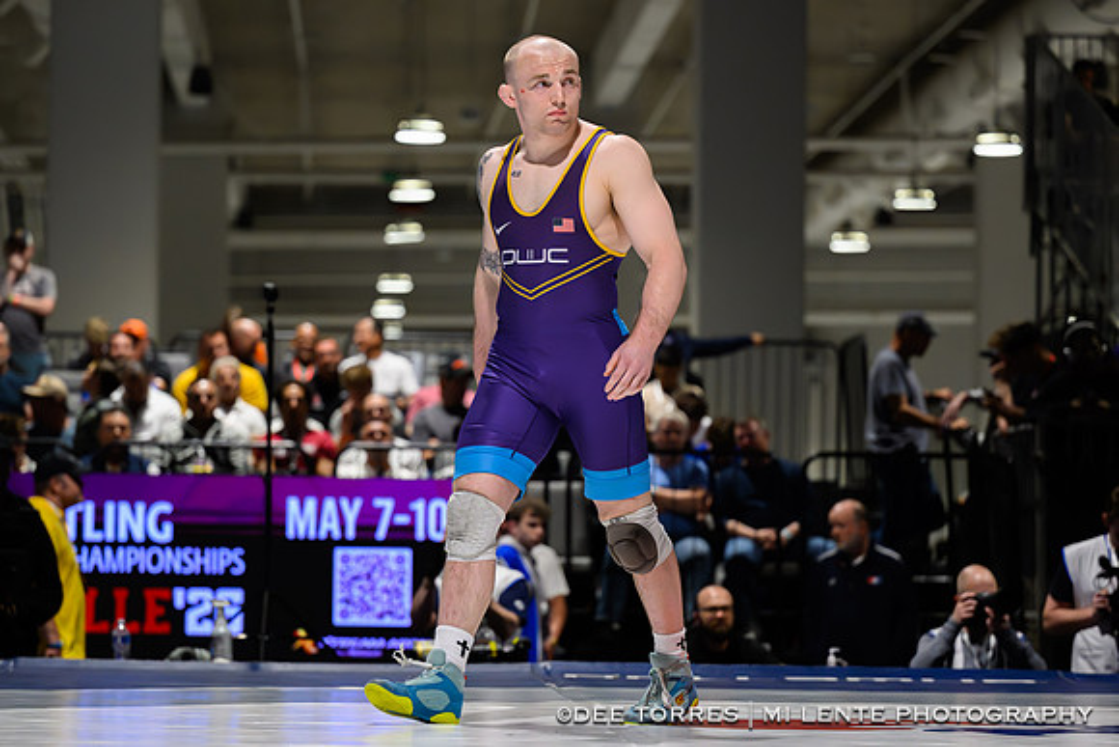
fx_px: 3769
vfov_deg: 11.3
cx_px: 564
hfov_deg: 16.9
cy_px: 371
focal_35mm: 121
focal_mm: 105
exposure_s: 1/640
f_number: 2.8
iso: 7200
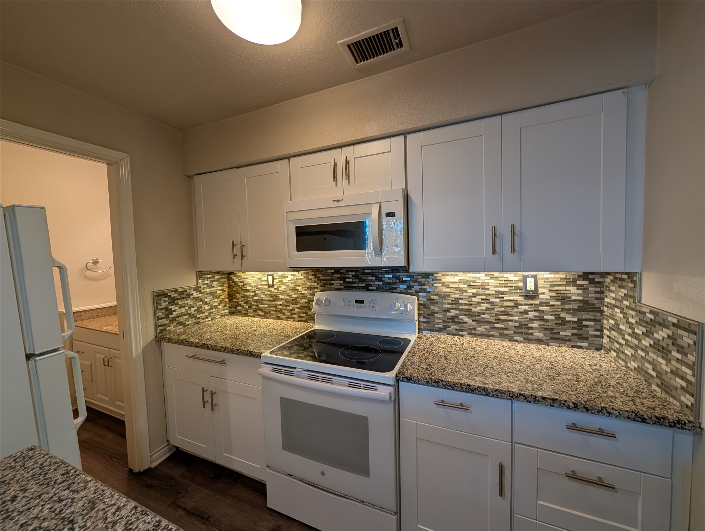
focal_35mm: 12
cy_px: 266
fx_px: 245
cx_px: 352
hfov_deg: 110.5
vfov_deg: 94.6
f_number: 1.7
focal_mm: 2.02
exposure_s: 1/120
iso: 83
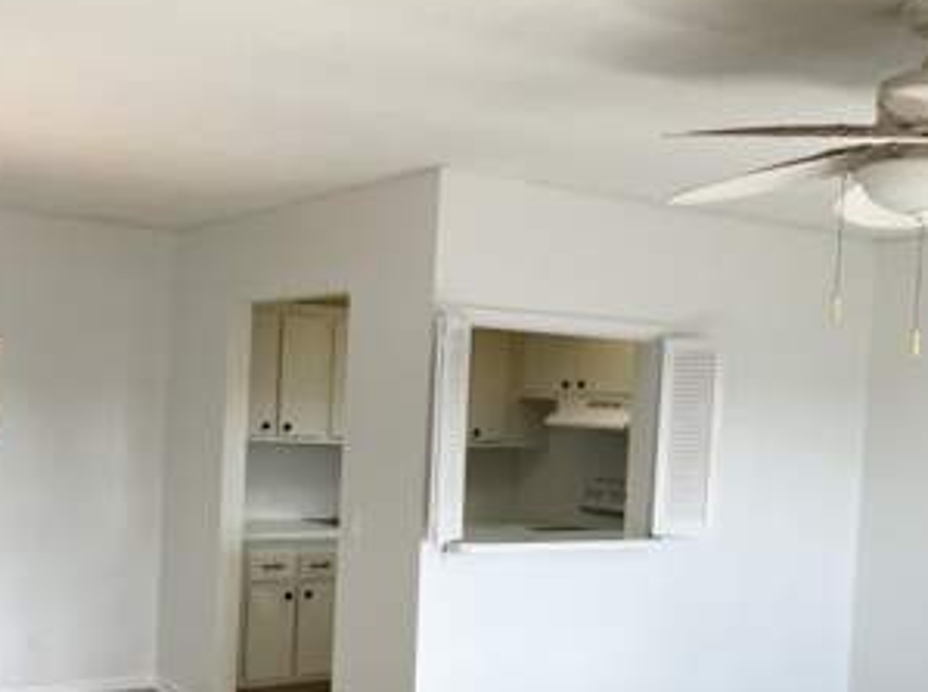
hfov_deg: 42.0
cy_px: 464
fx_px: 1204
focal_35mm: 45
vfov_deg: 31.8
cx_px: 376
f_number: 1.8
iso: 25
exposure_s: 1/120
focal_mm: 3.99
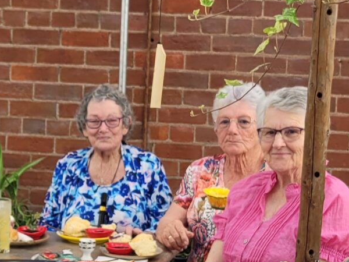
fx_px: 1119
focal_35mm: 111
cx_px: 142
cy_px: 206
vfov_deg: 13.3
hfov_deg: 17.7
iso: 40
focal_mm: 5.4
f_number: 1.8
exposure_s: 1/211
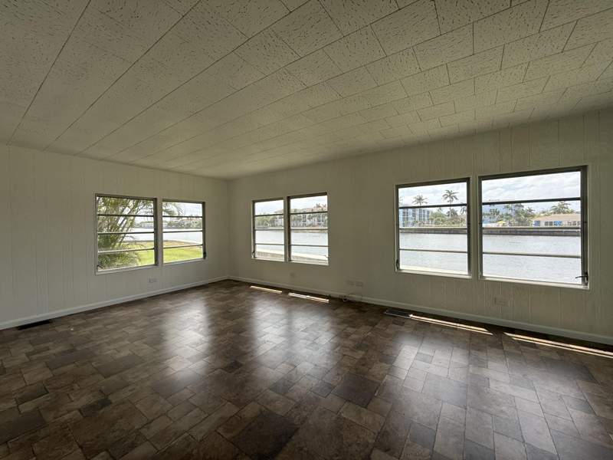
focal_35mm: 14
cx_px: 306
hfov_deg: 102.1
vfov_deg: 85.7
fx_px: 248
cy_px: 230
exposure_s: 1/717
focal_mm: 2.22
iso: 50
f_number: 2.2
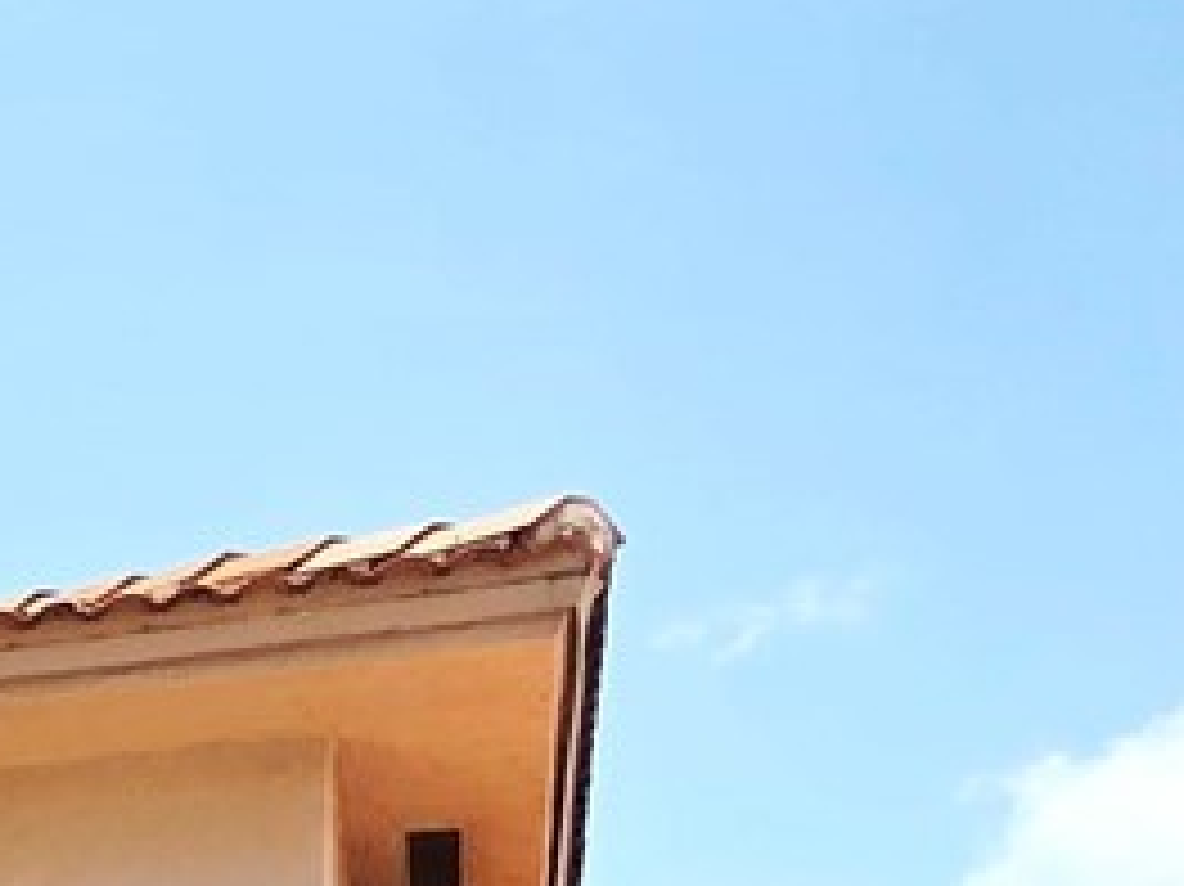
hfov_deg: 19.3
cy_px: 1750
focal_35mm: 79
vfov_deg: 15.2
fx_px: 2701
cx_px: -887
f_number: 2.2
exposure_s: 1/2500
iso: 50
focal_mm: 2.2
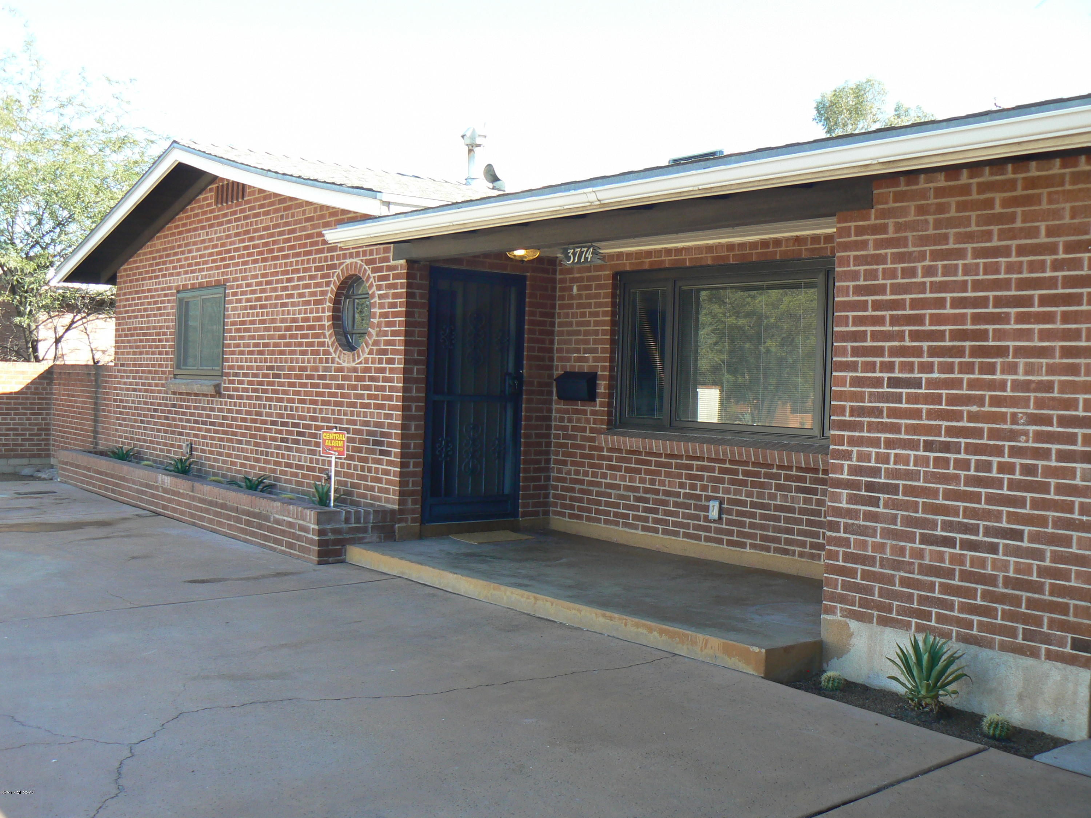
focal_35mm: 36
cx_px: 546
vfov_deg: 39.7
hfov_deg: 51.4
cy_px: 409
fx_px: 1135
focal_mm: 6
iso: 80
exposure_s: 1/125
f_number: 4.5
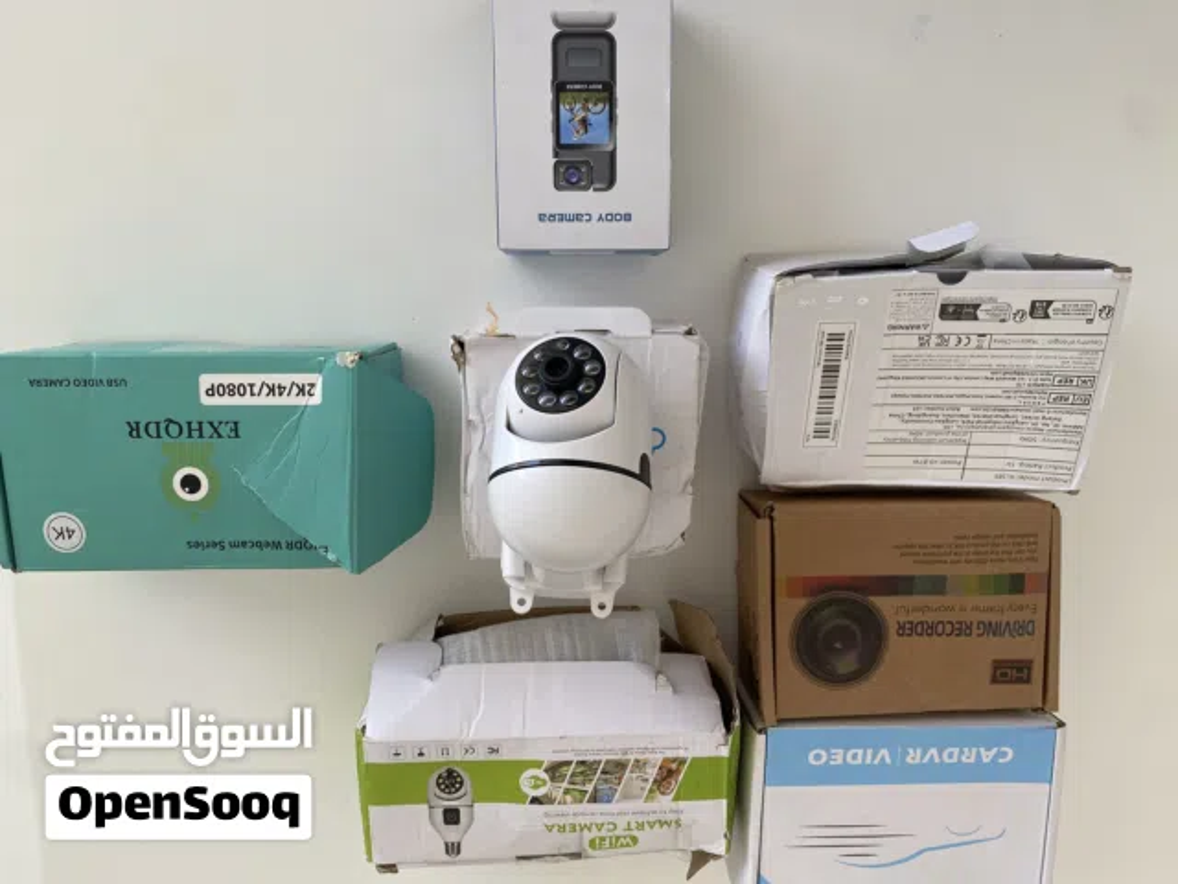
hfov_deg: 67.3
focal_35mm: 26
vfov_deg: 53.1
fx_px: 885
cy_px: 442
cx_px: 589
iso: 32
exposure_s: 1/121
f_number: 1.8
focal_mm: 4.25
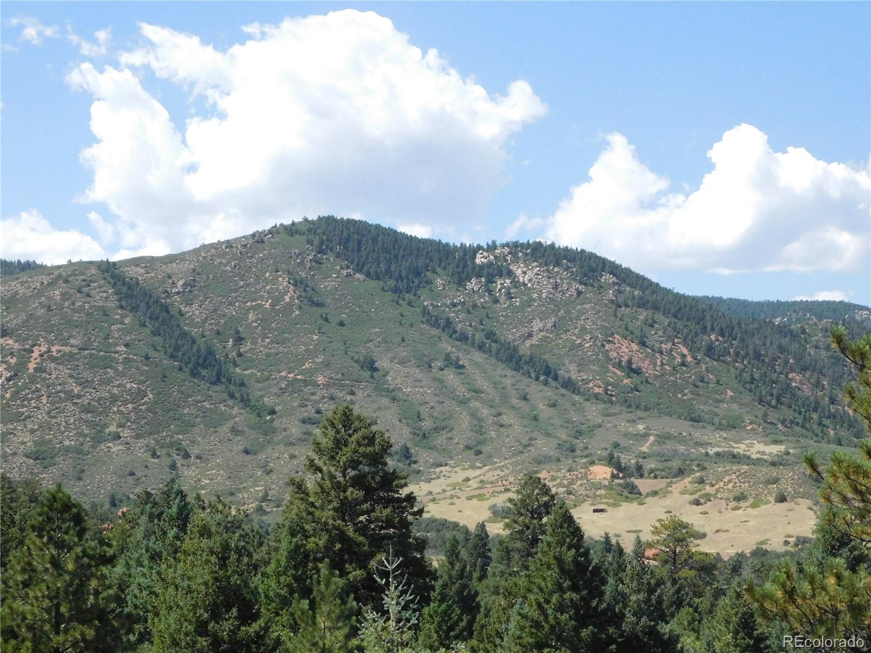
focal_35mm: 66
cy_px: 326
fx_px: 1661
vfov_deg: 22.3
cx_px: 436
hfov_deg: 29.4
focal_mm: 11.7
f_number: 8.4
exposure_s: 1/1000
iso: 800
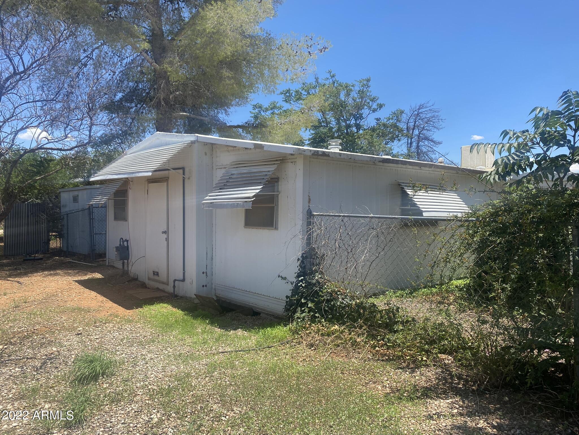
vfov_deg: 53.1
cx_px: 290
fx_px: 435
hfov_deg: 67.3
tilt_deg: -1.0
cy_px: 218
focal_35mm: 26
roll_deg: +0.1
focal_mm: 4.25
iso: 32
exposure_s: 1/1866
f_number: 1.8
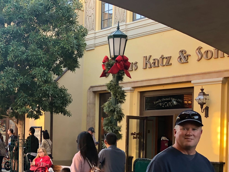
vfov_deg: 21.3
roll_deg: -2.2
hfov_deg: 27.3
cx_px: 14
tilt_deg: -1.8
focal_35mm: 68
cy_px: 146
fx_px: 450
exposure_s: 1/120
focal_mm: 4
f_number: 1.8
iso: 50
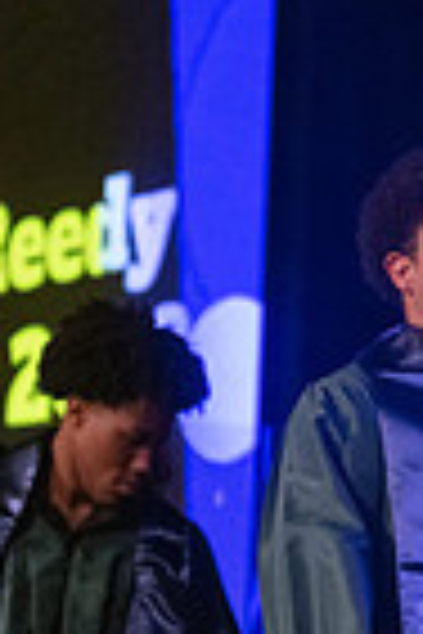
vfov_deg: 9.2
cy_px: 490
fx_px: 3948
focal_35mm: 224
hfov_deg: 6.1
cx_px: 450
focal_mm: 70
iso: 16000
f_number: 2.8
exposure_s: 1/1000
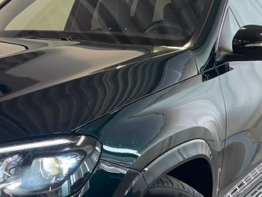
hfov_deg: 30.3
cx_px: 47
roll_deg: +0.3
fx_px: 470
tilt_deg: -17.6
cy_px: 161
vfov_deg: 23.3
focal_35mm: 62
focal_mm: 4.2
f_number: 1.6
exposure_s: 1/50
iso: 100
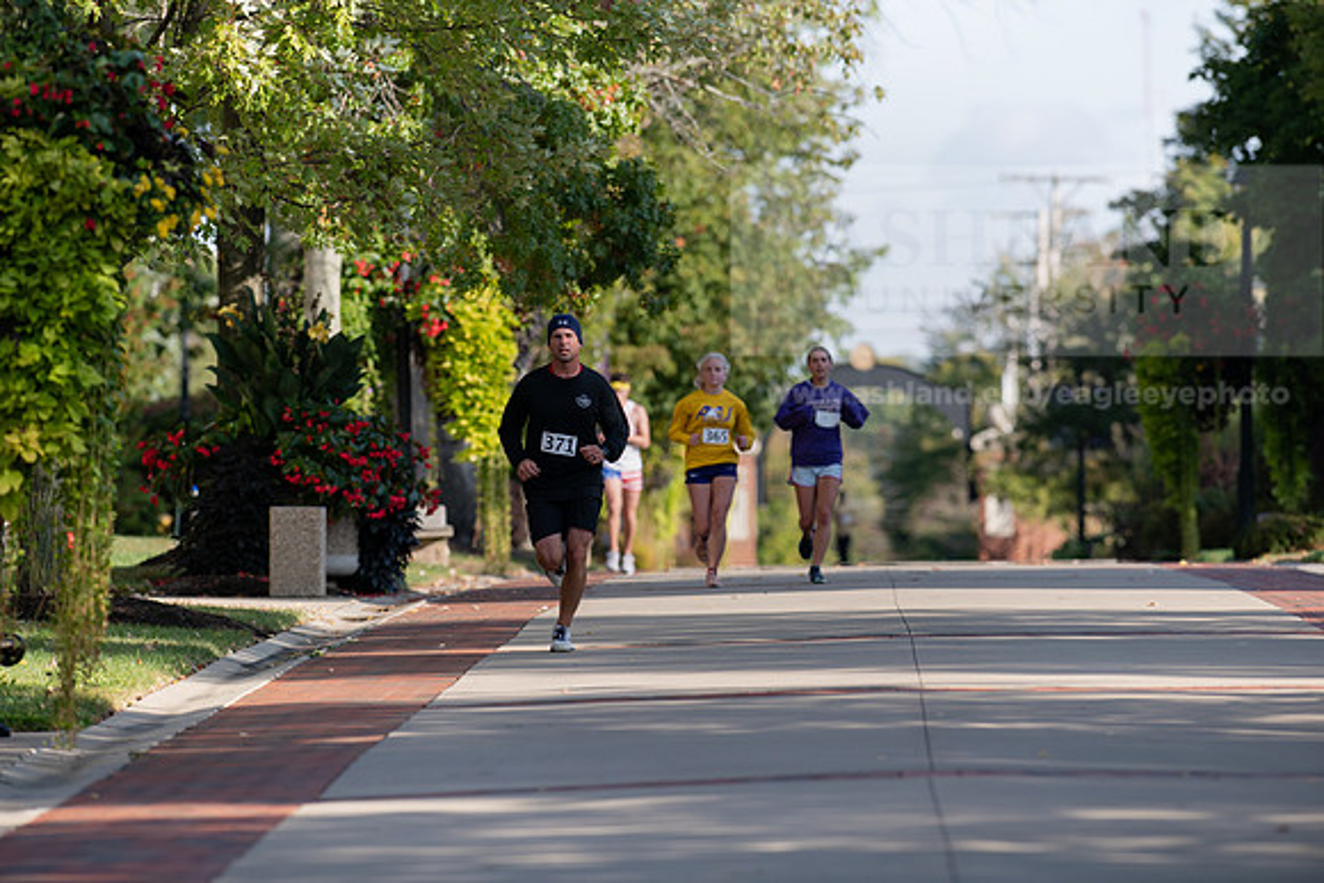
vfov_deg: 4.6
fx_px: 11035
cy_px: 442
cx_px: 662
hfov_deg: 6.9
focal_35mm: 300
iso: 200
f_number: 4.5
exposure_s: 1/640
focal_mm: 300
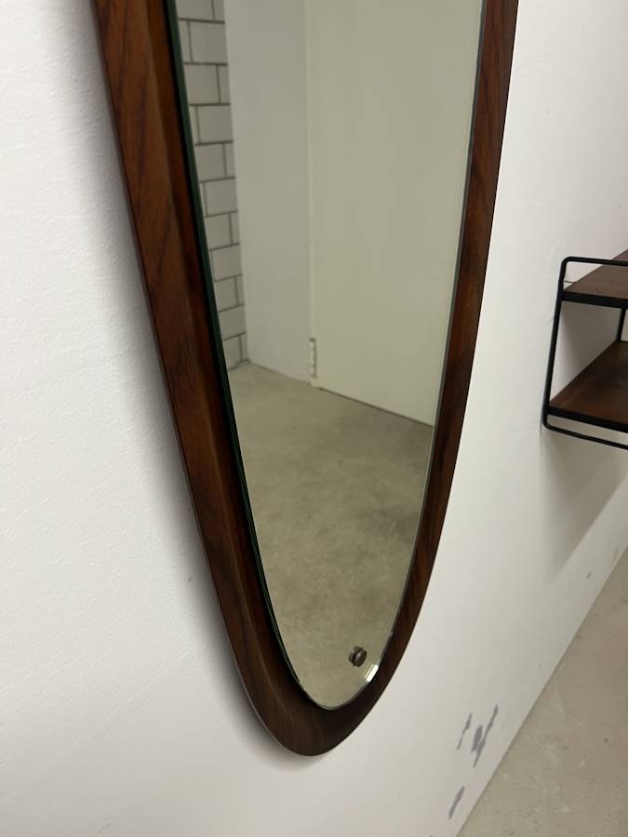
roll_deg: +0.9
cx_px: 314
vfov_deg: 67.3
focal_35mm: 26
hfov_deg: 53.1
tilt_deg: -26.4
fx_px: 629
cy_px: 418
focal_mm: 5.7
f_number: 1.5
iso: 64
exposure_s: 1/50
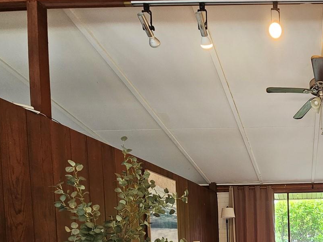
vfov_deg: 45.8
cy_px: 234
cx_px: 300
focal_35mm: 26
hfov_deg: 56.5
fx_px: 243
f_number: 2.2
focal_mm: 2.2
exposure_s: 1/60
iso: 125
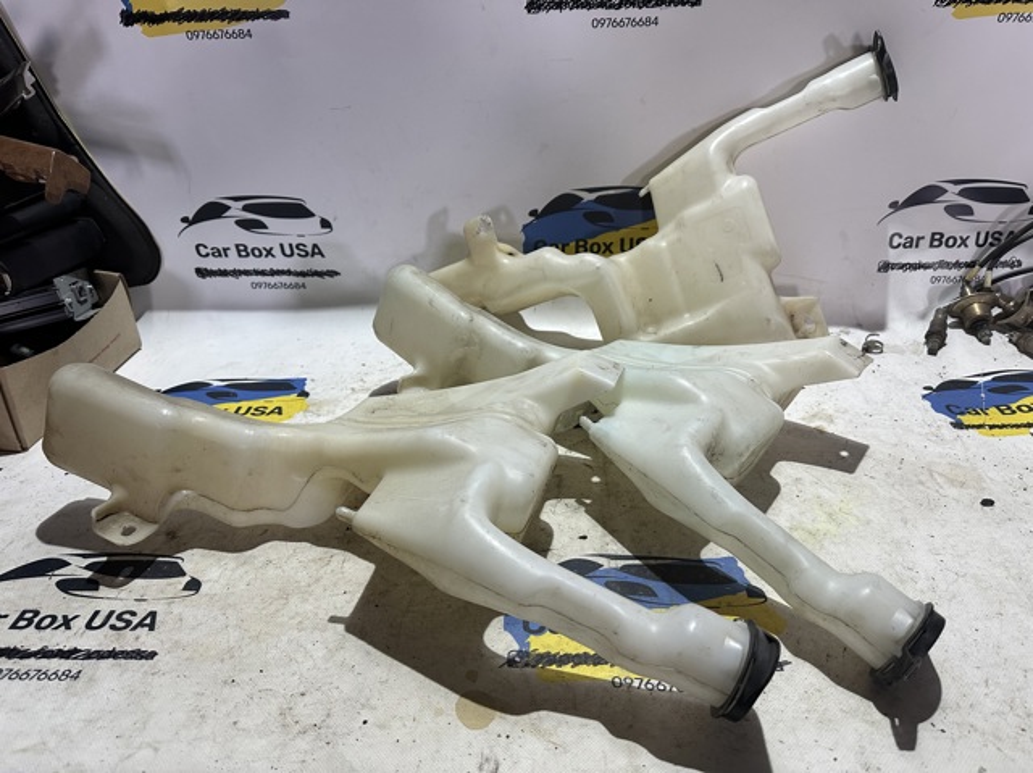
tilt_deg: -30.4
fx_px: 716
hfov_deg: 71.6
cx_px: 516
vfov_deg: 56.8
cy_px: 386
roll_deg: +2.1
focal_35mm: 24
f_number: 1.78
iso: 200
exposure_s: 1/100
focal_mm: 6.86
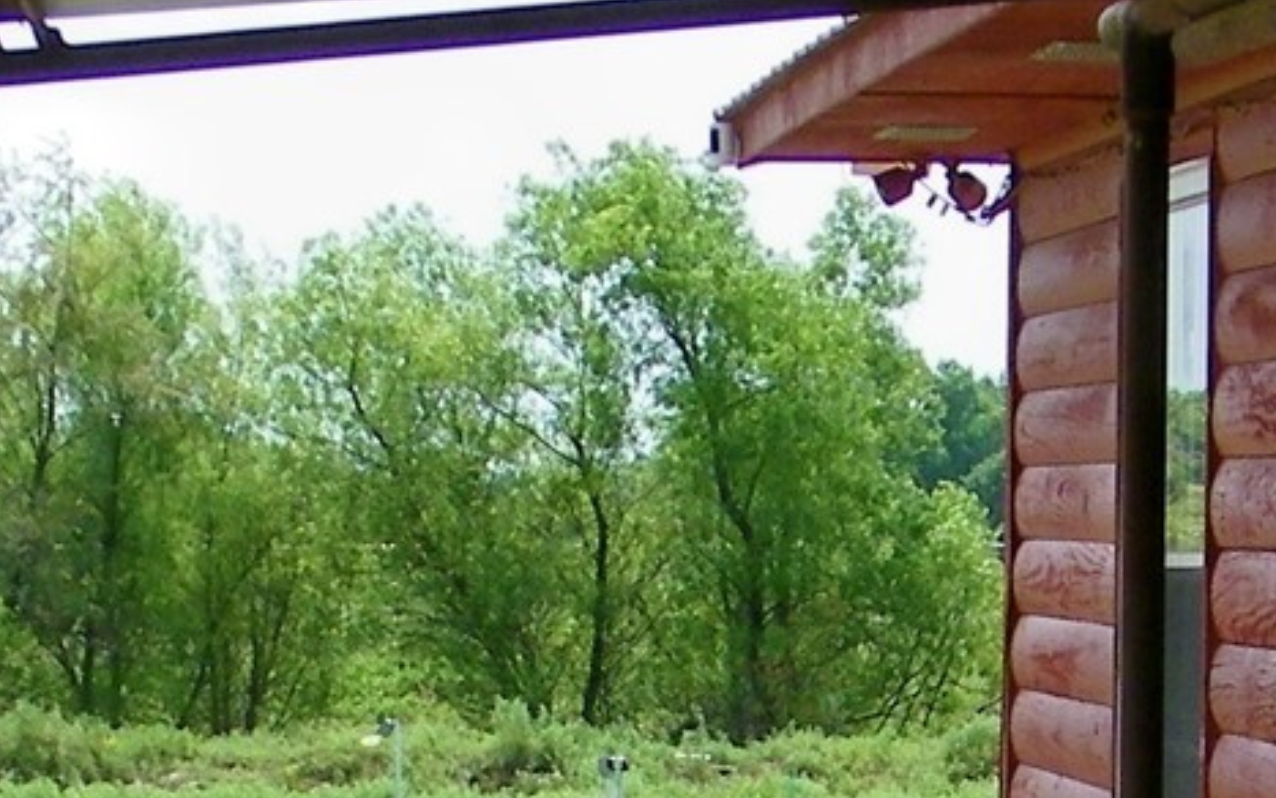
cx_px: 839
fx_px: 5912
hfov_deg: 12.3
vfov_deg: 7.6
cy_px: 1151
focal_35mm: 170
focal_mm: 6.9
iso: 80
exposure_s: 1/200
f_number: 7.6
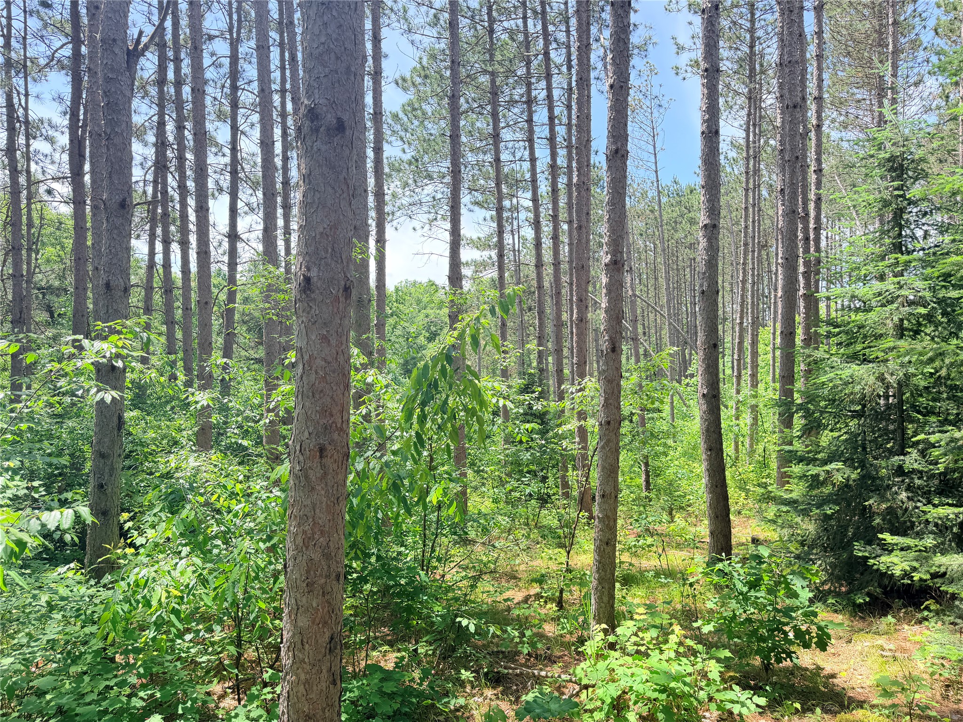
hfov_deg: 71.6
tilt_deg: +0.0
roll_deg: +0.0
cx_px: 482
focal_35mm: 24
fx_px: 668
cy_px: 361
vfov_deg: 56.8
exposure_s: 1/571
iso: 100
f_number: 1.78
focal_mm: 6.76
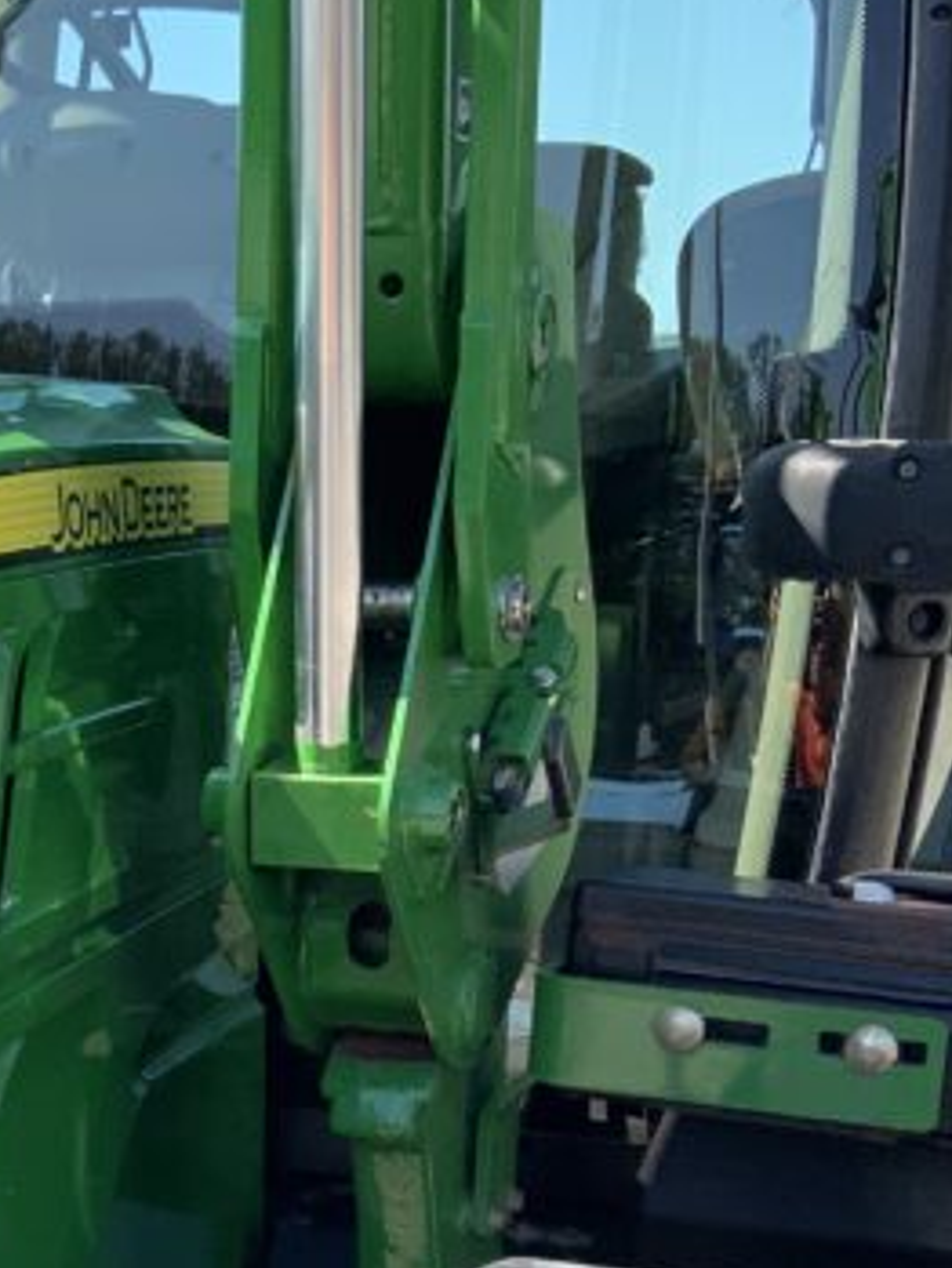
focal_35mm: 85
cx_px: -440
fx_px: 3115
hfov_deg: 16.0
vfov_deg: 22.7
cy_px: 1021
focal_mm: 3
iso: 16
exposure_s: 1/691
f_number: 1.8
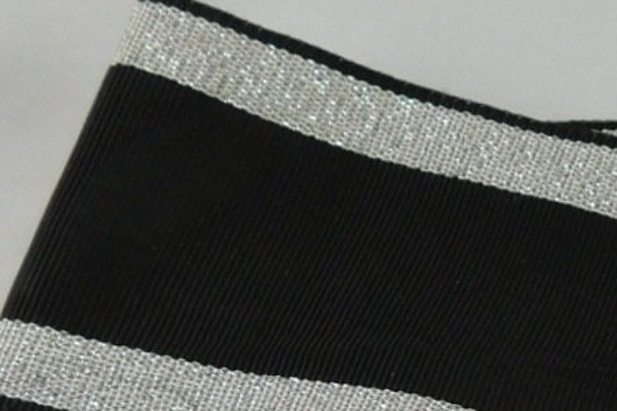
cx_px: 966
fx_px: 1576
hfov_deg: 19.0
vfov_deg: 14.1
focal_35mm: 92
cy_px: 563
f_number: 3.1
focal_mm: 4.5
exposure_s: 1/250
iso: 125
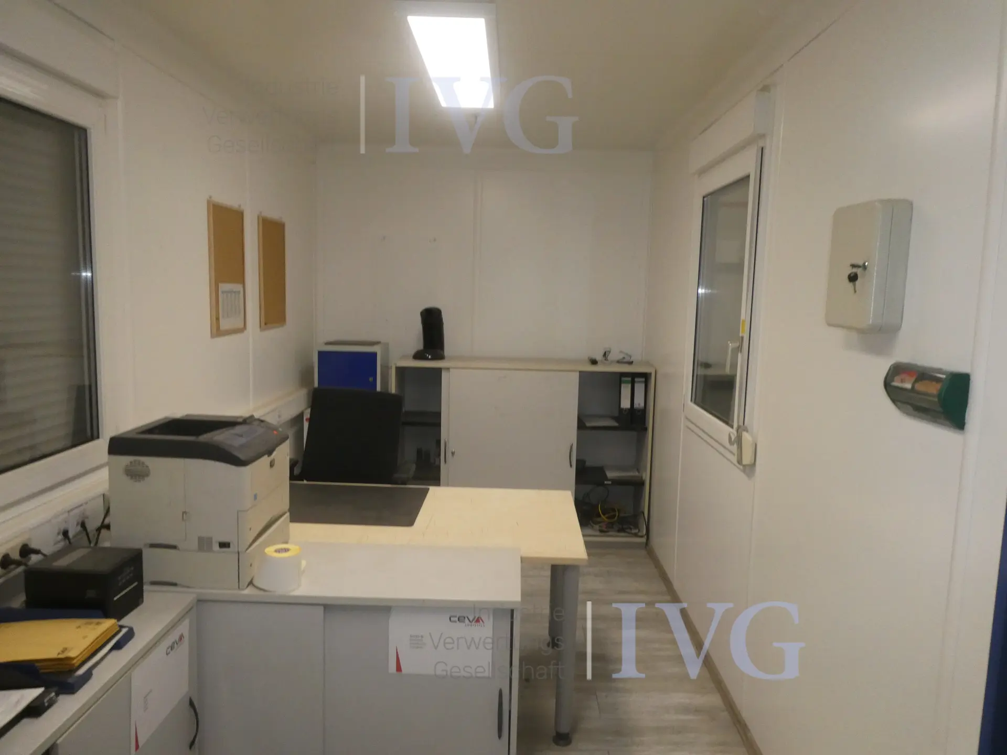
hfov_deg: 71.6
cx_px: 504
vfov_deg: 56.8
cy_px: 378
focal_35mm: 24
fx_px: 698
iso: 400
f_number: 3.3
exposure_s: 1/125
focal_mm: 4.3
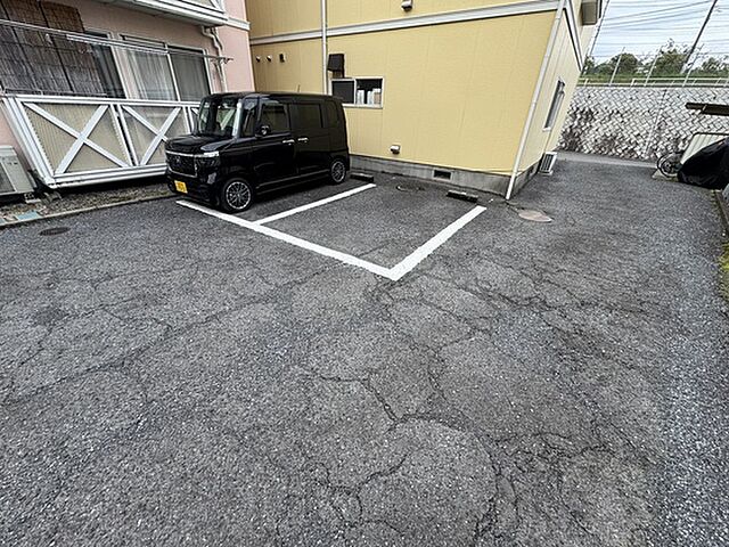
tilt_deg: -27.8
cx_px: 364
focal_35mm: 14
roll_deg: -2.4
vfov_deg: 85.7
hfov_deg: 102.1
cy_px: 274
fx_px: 295
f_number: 2.2
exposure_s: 1/225
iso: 40
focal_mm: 2.22
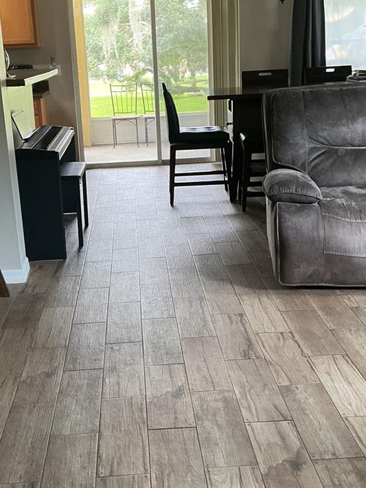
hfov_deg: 29.6
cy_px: 211
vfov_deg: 38.8
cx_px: 146
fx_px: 690
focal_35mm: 49
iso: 125
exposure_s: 1/50
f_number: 1.8
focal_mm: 3
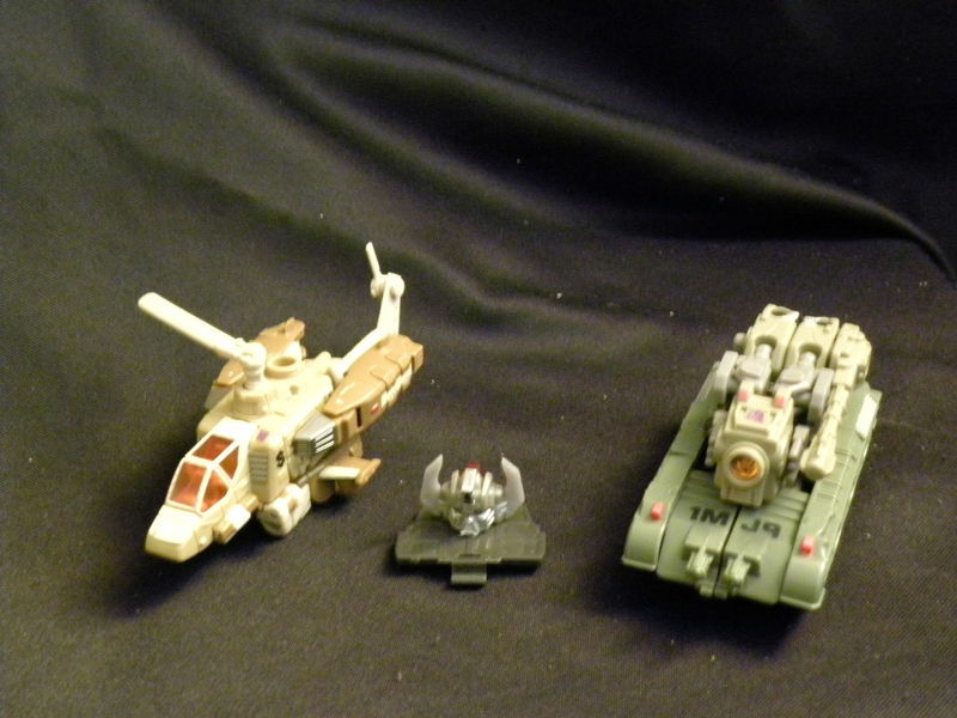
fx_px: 1272
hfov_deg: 41.2
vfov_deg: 31.5
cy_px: 359
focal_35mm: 46
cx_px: 478
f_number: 3.2
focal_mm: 8.2
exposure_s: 1/3.1
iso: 800
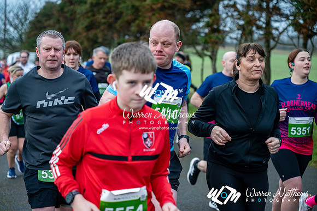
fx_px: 617
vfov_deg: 19.5
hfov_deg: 28.8
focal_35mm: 70
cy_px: 106
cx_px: 158
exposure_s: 1/1250
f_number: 2.8
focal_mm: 70
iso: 500
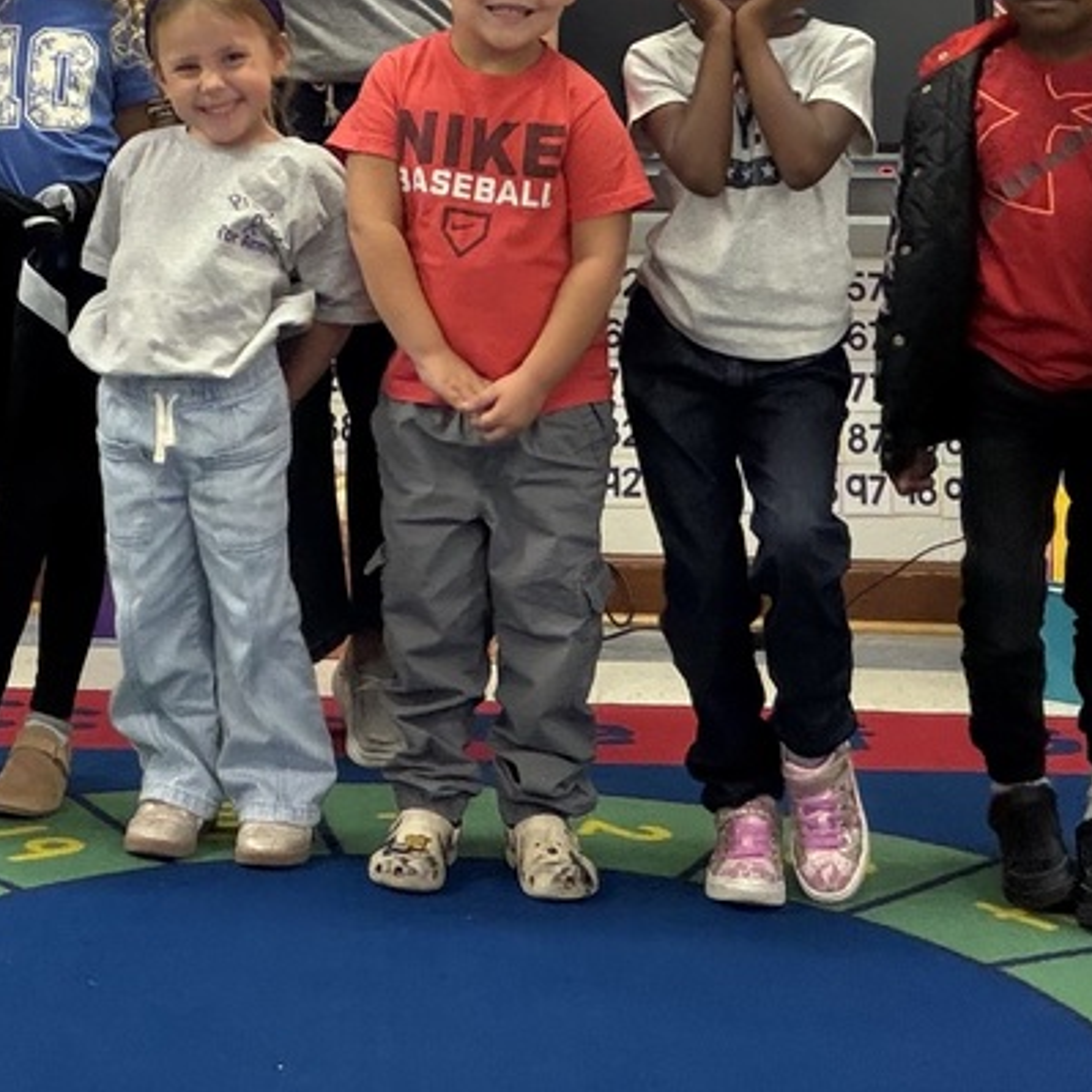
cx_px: 233
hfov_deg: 25.0
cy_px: -285
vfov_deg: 22.9
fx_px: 2427
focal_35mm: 68
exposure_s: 1/40
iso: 250
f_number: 1.9
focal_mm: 2.71
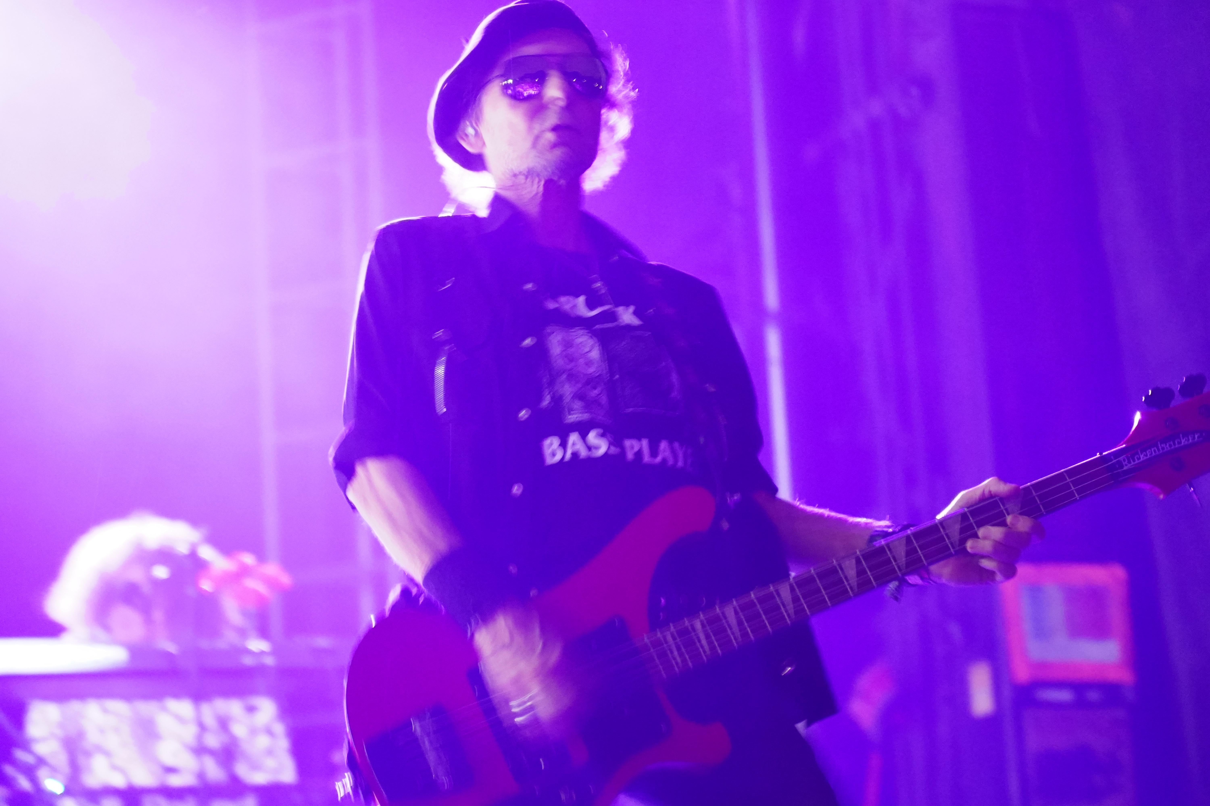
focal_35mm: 105
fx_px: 3529
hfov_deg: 19.5
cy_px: 403
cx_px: 605
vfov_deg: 13.0
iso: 12800
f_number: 4
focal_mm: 105
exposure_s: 1/25
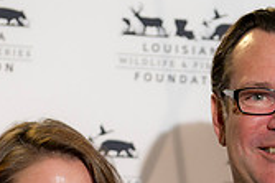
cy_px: 280
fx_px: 1328
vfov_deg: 7.7
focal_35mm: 174
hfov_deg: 11.8
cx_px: 229
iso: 800
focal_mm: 50
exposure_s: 1/125
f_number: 3.5
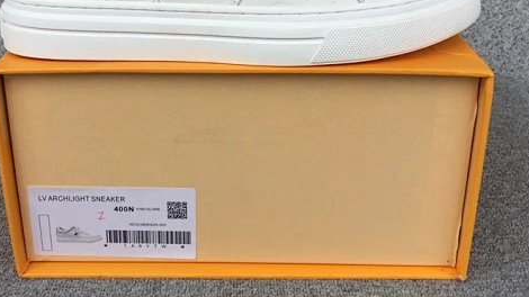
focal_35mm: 46
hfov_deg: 44.5
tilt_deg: -19.7
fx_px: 645
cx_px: 240
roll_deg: -0.2
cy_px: 46
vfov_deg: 25.4
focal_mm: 3.3
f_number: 2.4
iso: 25
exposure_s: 1/390
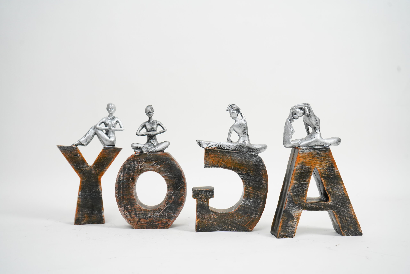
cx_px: 205
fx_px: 410
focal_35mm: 36
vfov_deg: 36.9
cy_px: 137
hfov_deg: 53.1
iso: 3200
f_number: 6.3
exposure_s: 1/800
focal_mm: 36
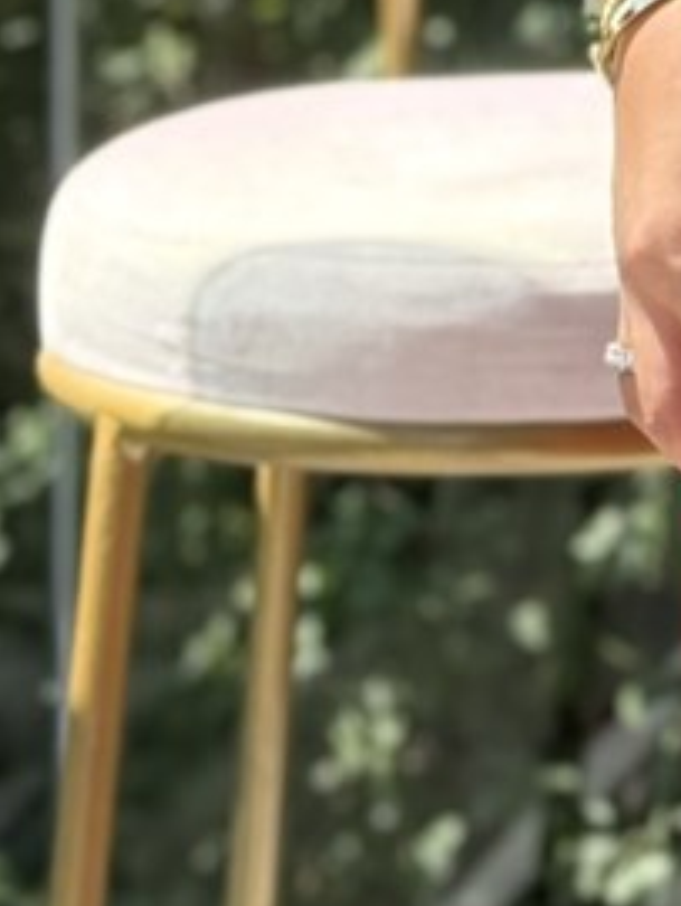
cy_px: -579
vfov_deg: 8.1
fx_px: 6207
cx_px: 1322
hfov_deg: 6.1
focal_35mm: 237
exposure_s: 1/444
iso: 80
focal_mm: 6.76
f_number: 1.78
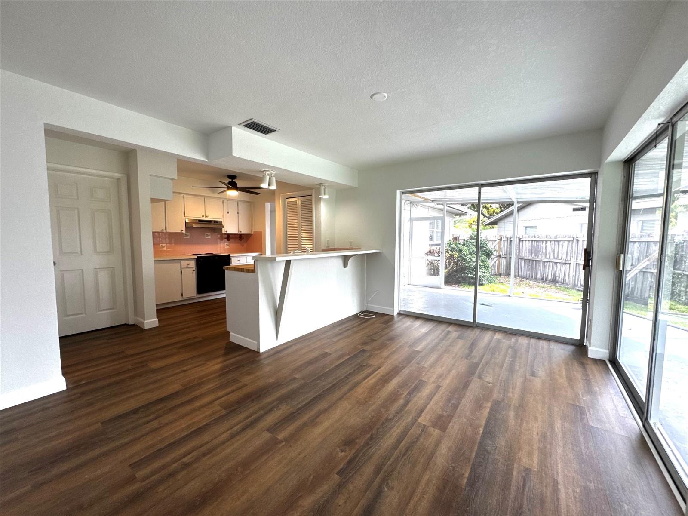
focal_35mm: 14
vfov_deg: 85.7
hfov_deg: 102.1
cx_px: 344
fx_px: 278
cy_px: 258
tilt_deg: -4.7
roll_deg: -0.4
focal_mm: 2.22
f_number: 2.2
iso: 100
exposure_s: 1/120
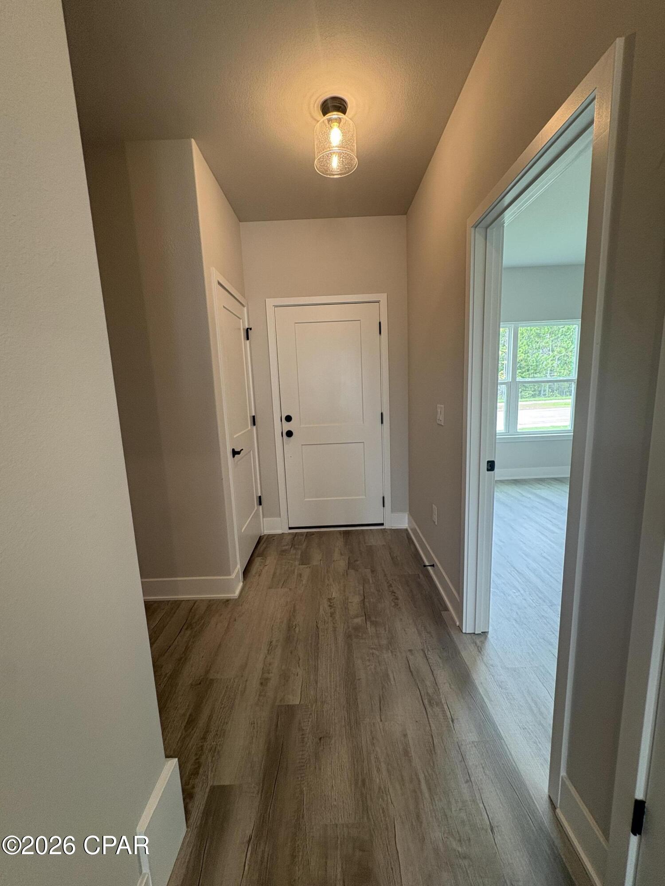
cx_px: 332
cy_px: 443
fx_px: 359
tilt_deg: -7.7
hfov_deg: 85.7
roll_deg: +2.4
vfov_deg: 102.1
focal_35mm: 14
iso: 160
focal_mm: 2.22
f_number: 2.2
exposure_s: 1/60
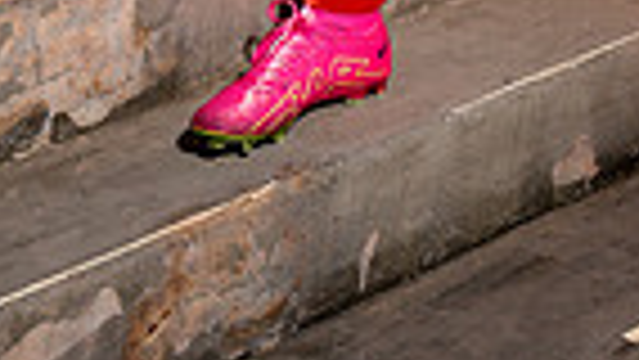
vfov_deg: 8.3
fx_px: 2254
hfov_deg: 15.8
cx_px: 652
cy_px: -544
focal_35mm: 133
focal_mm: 40
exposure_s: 1/250
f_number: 8
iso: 100
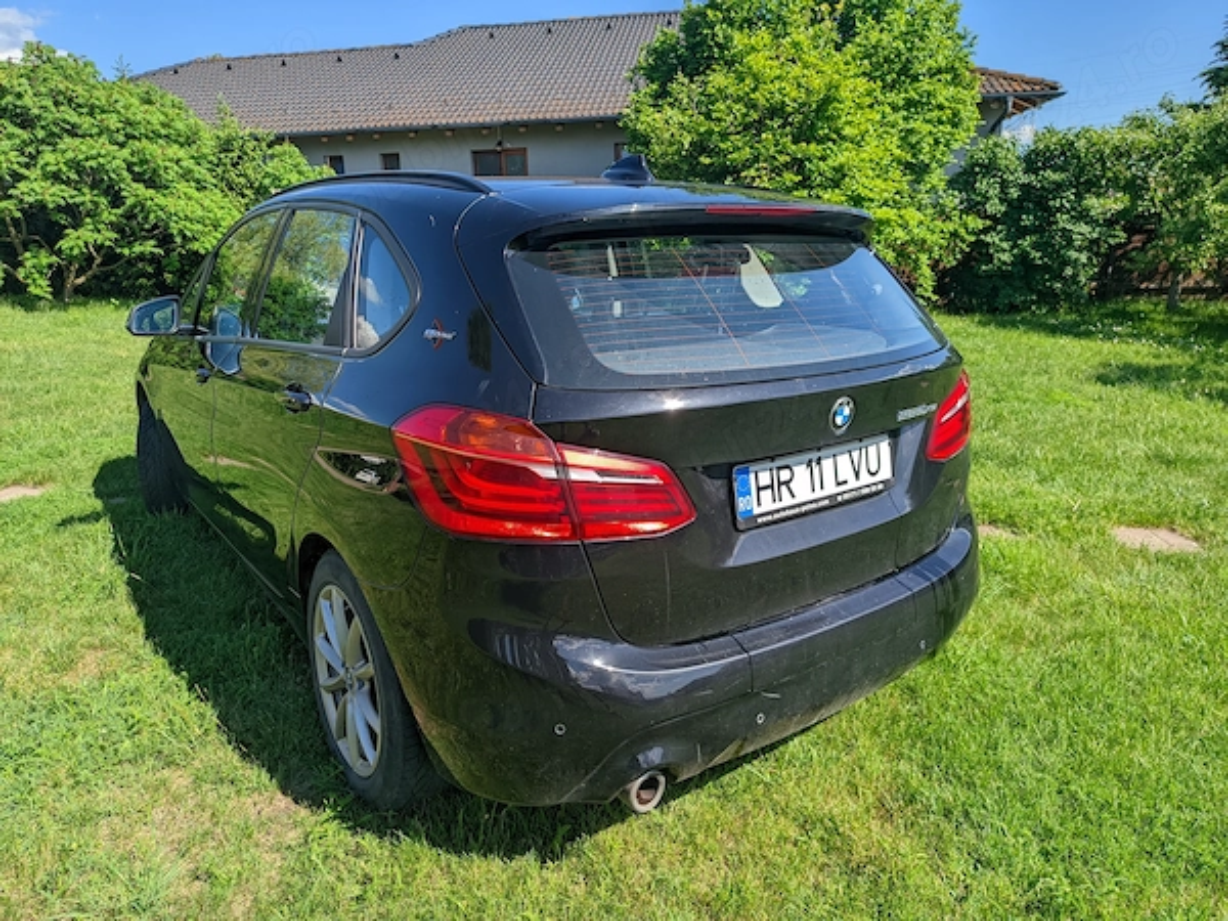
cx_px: 614
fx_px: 816
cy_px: 460
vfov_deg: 58.9
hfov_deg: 73.9
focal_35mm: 23
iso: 92
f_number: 1.8
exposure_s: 1/1631
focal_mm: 5.56
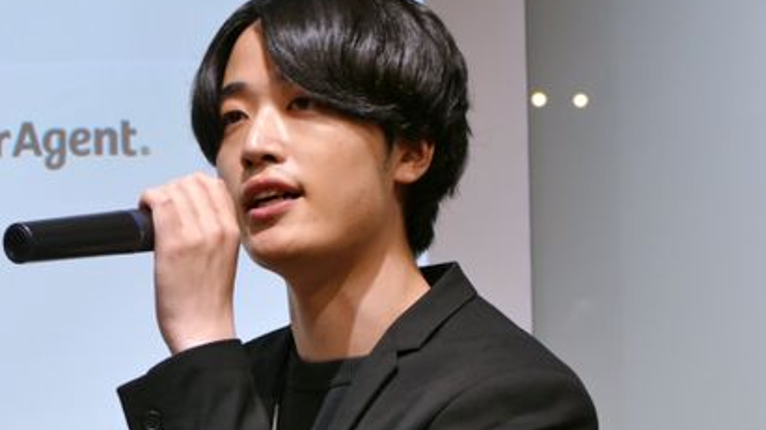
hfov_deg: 16.1
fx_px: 2701
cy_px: 289
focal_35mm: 133
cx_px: 216
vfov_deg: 9.1
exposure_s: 1/80
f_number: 3.8
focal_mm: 31.83
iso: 250
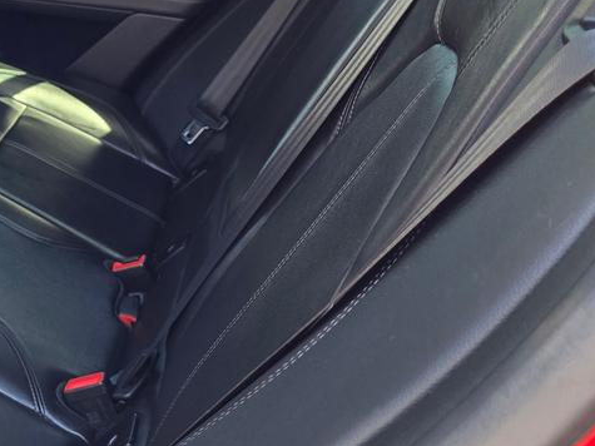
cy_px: 108
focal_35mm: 62
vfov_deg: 23.4
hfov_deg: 27.0
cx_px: -144
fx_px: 1065
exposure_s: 1/120
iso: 100
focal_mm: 6.3
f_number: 1.7
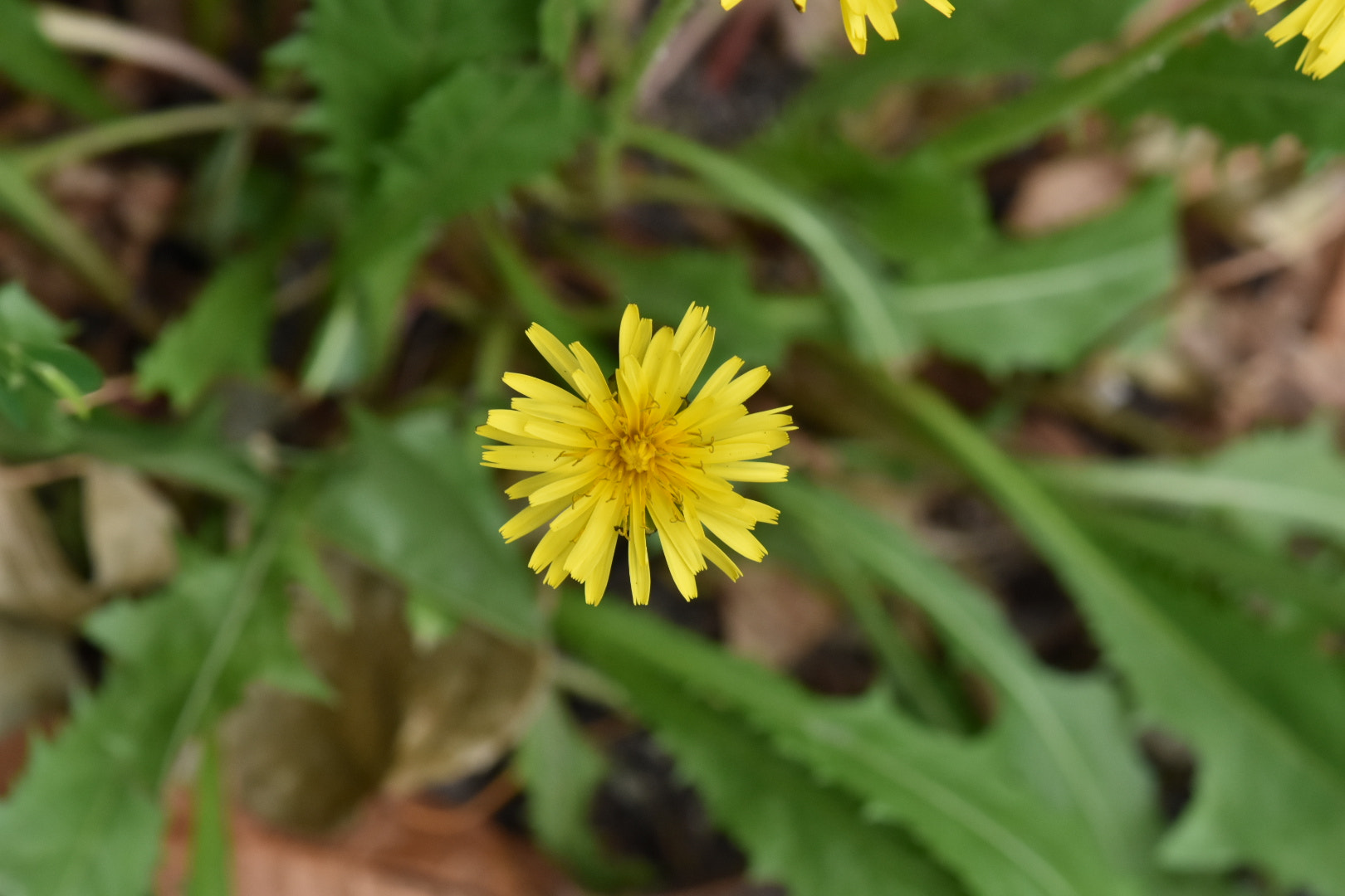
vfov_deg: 10.8
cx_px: 672
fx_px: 4763
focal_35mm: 128
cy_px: 448
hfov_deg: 16.1
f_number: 8
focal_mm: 85
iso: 800
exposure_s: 1/200
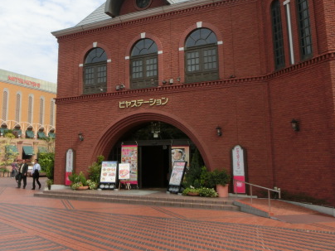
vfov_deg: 37.5
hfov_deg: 48.4
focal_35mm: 38
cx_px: 119
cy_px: 94
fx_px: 368
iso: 80
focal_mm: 4.24
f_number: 3
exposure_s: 1/800
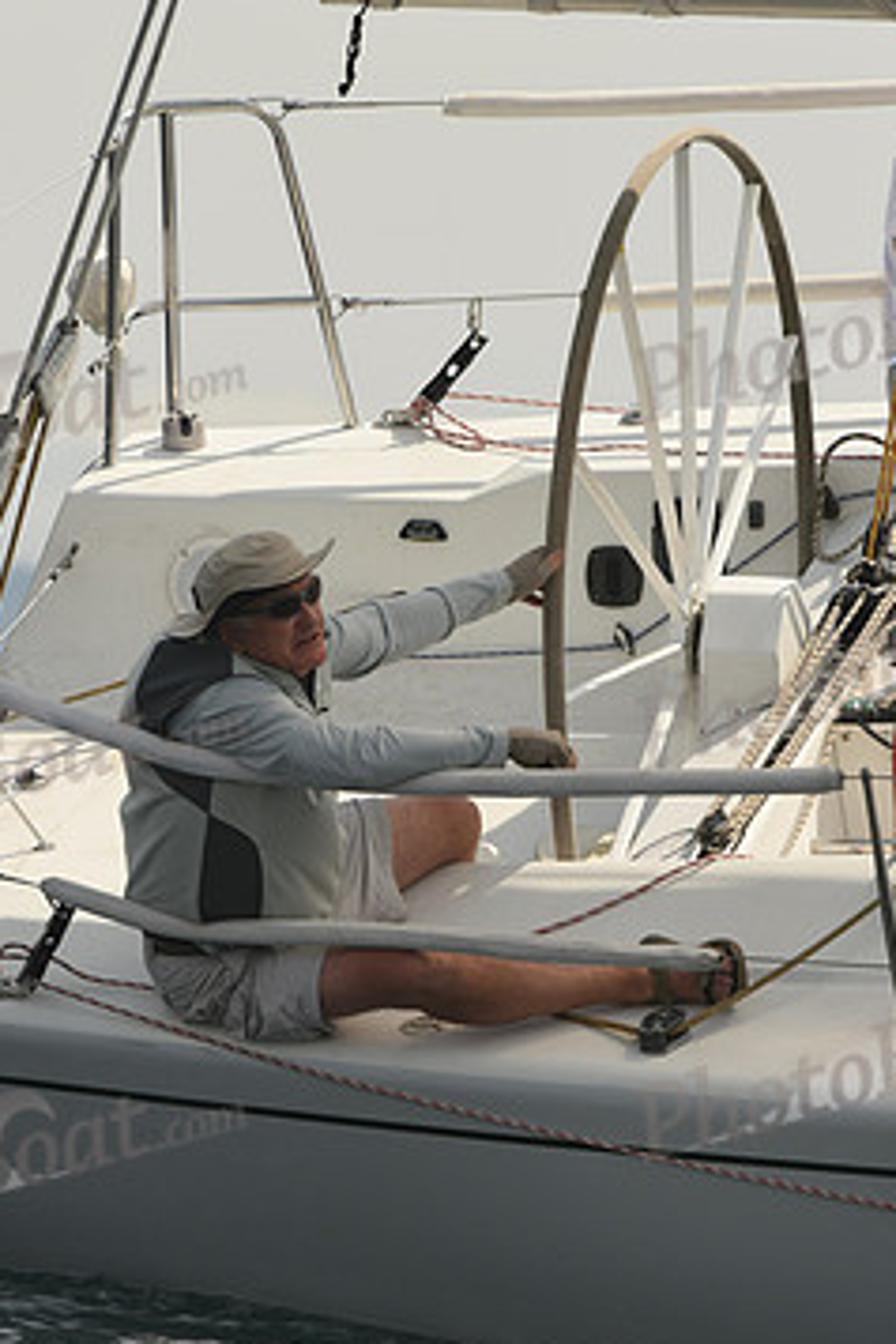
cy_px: 922
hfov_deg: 2.1
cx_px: 442
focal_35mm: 650
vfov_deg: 3.2
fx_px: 24265
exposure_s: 1/640
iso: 250
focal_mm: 400
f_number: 8
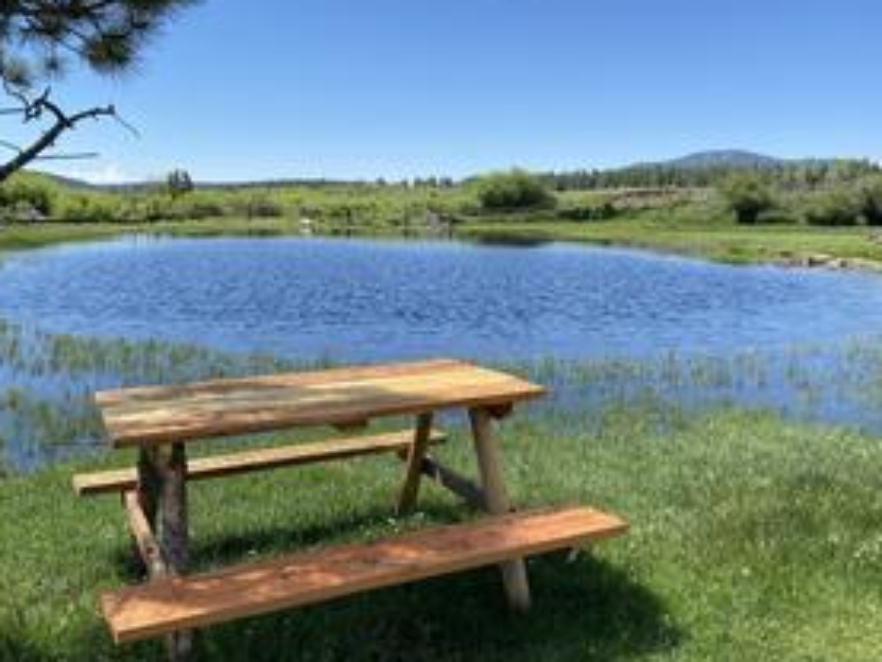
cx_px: 358
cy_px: 334
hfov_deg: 56.4
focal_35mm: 32
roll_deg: -1.1
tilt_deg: -8.0
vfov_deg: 44.2
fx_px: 816
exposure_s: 1/1996
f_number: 1.8
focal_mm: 4.25
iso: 32
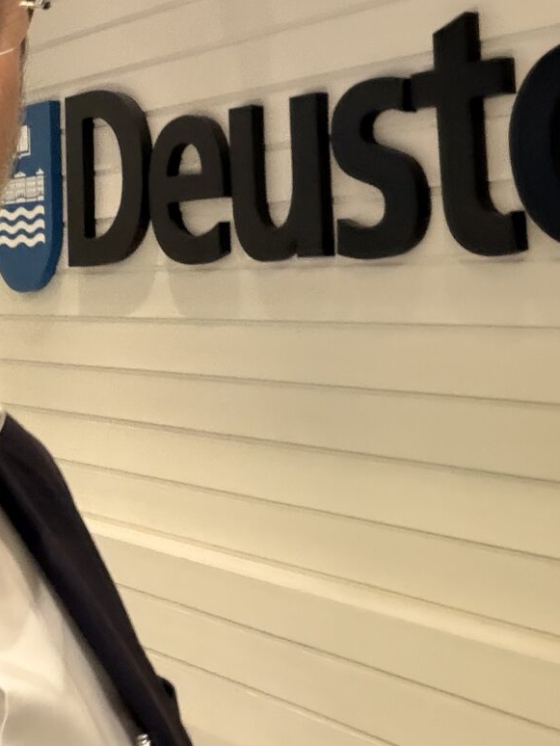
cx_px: 157
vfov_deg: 30.0
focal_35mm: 62
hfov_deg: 23.5
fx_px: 1337
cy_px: 86
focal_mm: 2.71
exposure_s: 1/33
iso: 320
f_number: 1.9
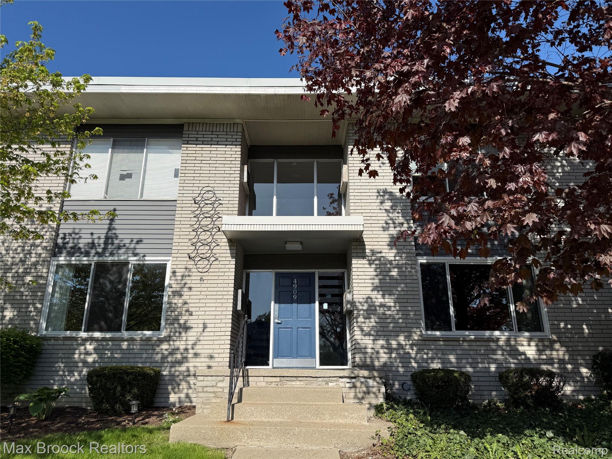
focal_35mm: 24
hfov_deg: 71.6
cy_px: 230
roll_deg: +0.0
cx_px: 306
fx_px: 424
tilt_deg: +17.4
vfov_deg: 56.8
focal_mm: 6.76
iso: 80
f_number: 1.78
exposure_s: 1/4673
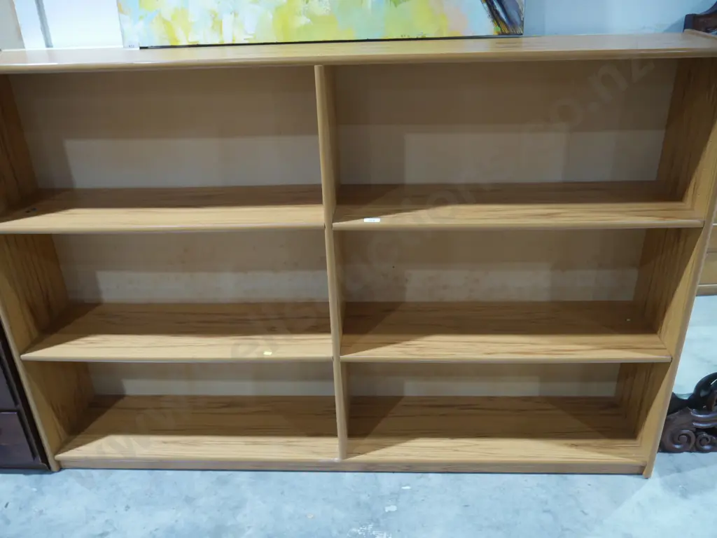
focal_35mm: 28
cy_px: 269
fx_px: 580
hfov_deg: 63.4
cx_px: 358
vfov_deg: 49.7
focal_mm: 14
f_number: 3.5
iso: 800
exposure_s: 1/60
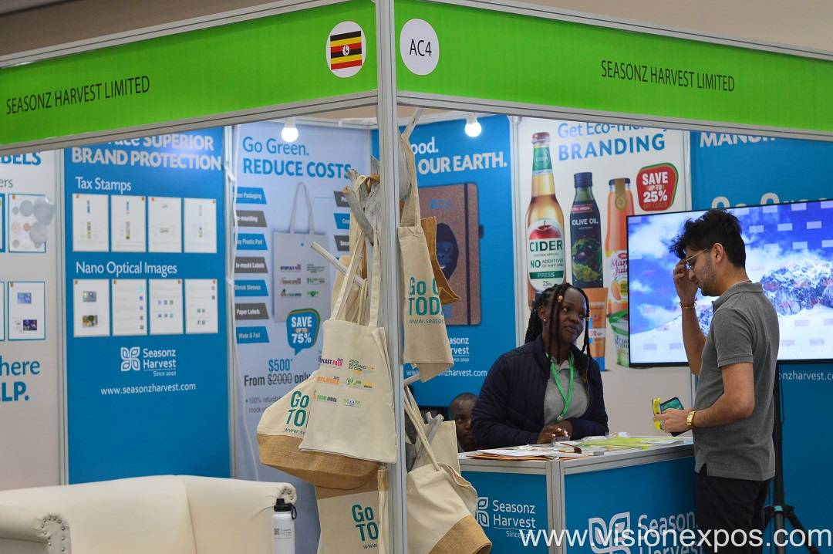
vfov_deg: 18.1
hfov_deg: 27.0
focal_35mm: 75
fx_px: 1734
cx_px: 416
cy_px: 277
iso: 1600
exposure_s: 1/200
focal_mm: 50
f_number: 2.5
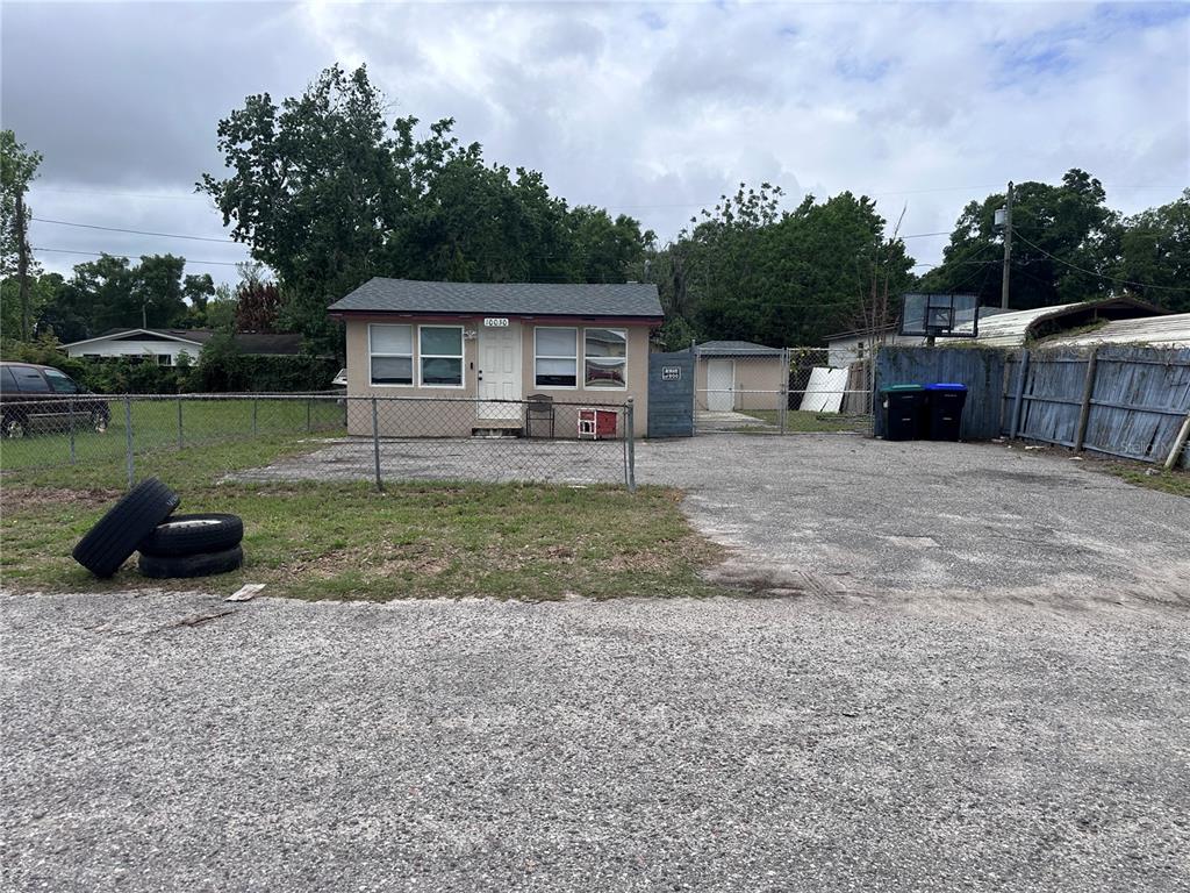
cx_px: 595
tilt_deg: -6.1
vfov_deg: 56.8
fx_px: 825
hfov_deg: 71.6
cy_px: 446
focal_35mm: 24
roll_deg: -0.9
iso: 80
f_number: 1.78
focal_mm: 6.86
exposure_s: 1/4184
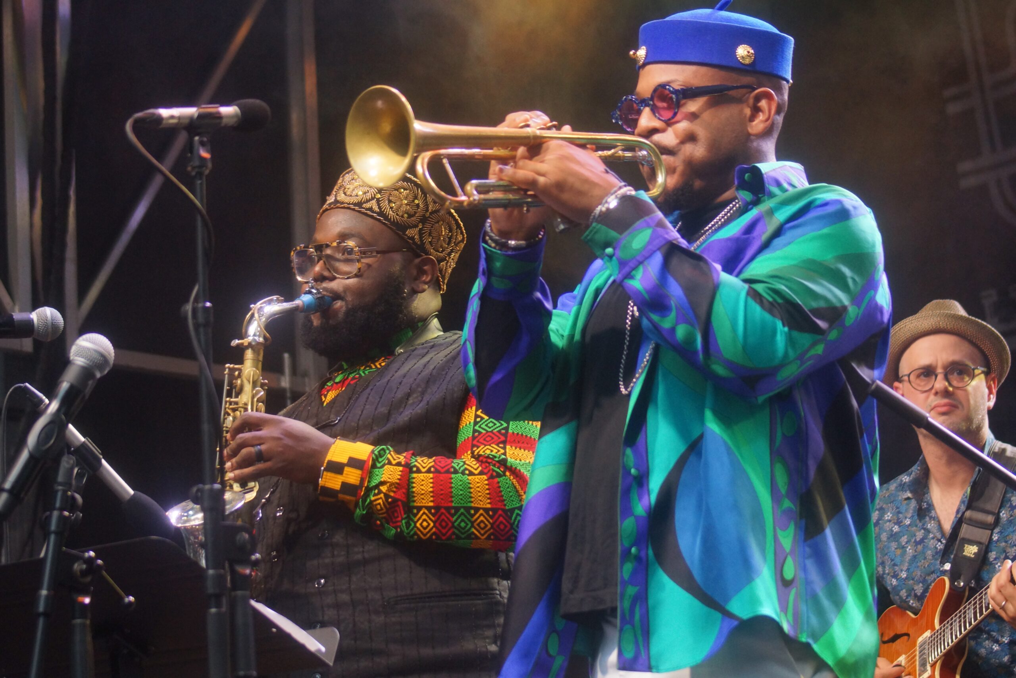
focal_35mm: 112
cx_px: 508
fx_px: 3175
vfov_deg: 12.2
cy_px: 339
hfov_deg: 18.2
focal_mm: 75
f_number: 4.5
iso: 1000
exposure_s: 1/125
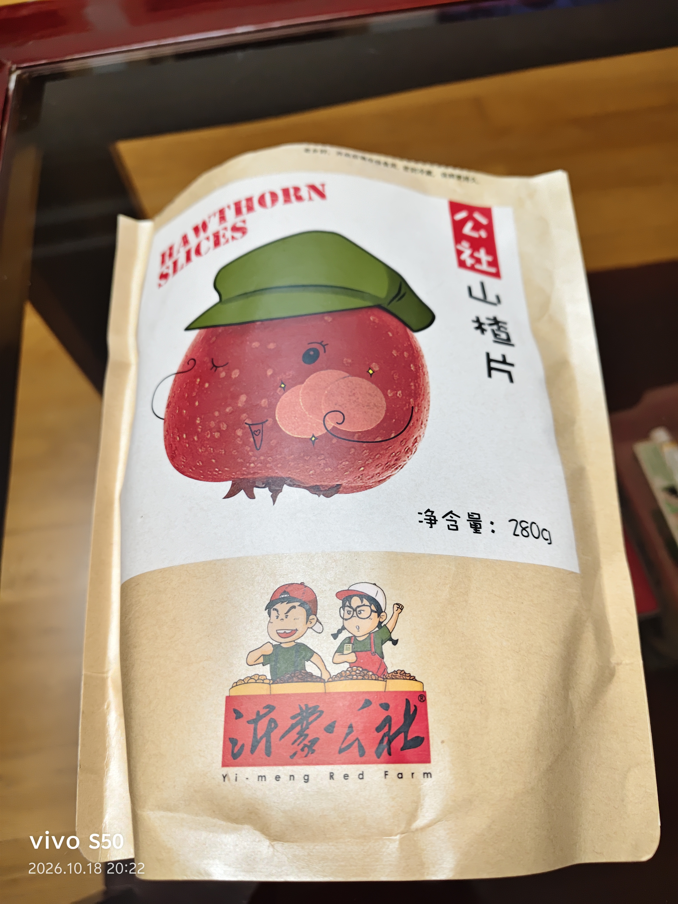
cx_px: 339
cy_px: 452
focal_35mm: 23
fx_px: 601
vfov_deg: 73.9
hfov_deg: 58.9
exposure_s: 1/50
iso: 1106
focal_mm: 5.56
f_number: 1.88
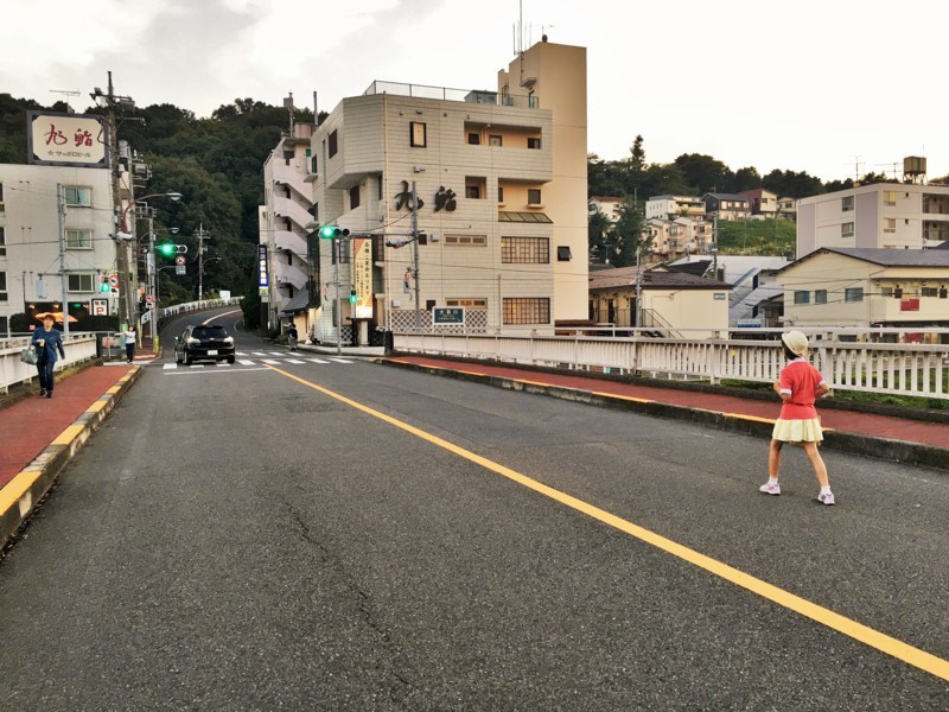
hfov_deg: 61.7
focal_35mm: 29
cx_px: 474
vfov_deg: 48.2
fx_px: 795
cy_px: 356
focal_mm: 4.15
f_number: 2.2
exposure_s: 1/40
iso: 25
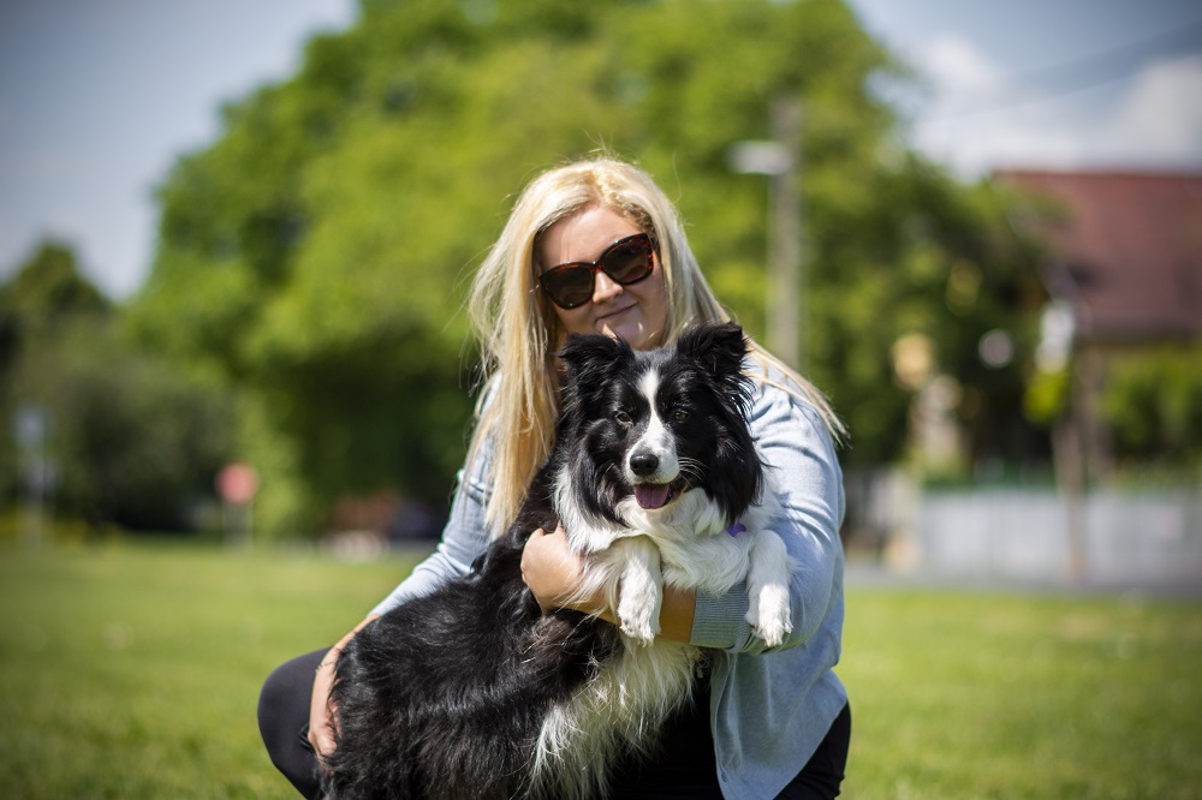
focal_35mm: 128
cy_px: 400
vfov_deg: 10.7
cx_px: 601
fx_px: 4255
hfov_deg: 16.1
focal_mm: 85
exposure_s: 1/5000
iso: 100
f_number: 2
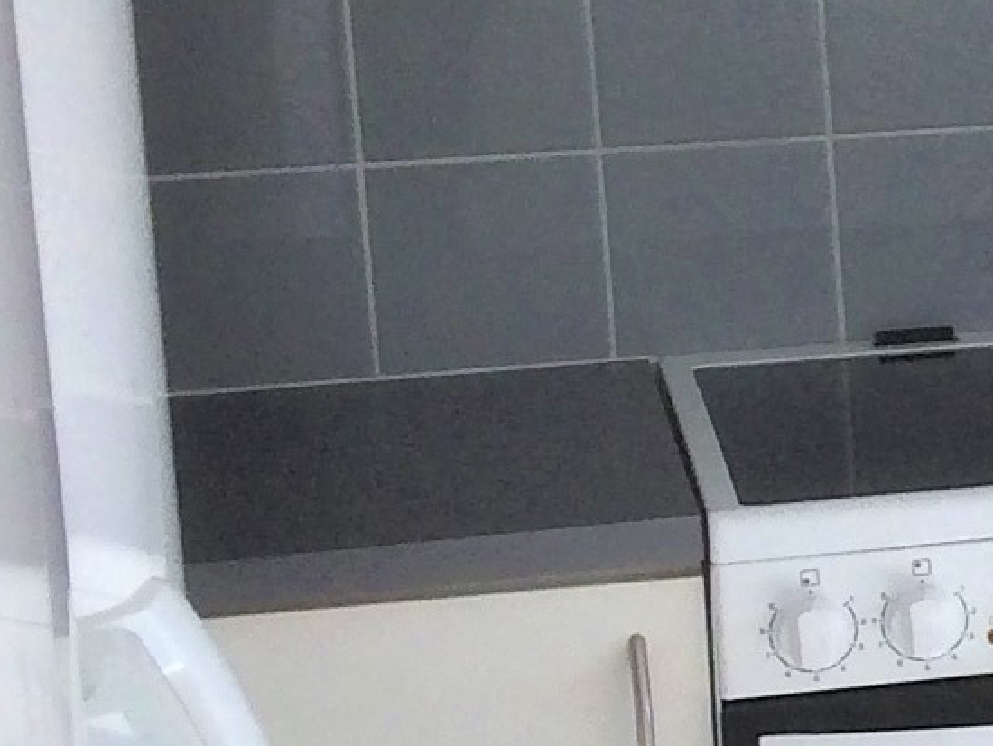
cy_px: 266
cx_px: 2647
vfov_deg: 8.6
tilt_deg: -9.3
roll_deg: -0.1
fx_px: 4936
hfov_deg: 9.7
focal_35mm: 172
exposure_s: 1/414
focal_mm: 4.15
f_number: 2.2
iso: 32
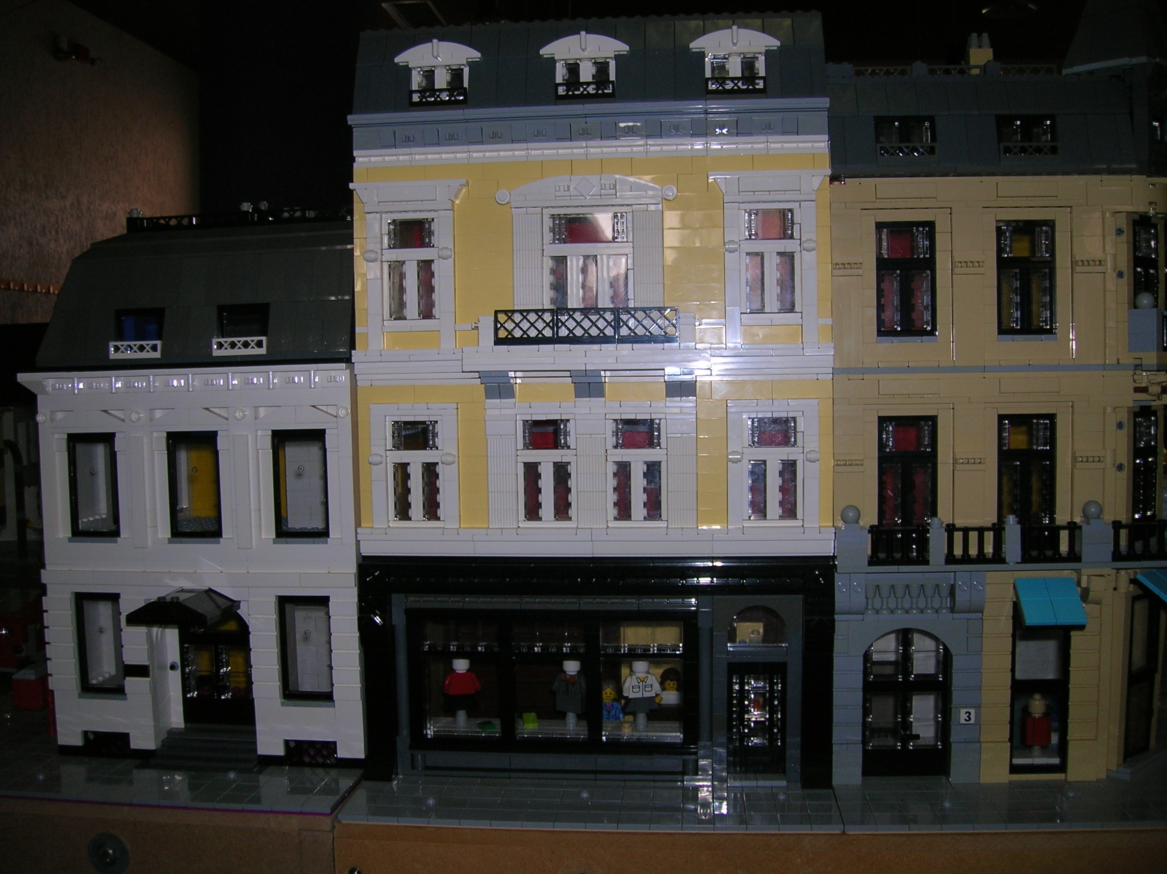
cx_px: 584
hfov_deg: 54.0
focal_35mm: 34
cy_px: 437
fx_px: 1145
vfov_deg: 41.7
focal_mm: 5.7
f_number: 2.9
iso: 50
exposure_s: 1/60.1
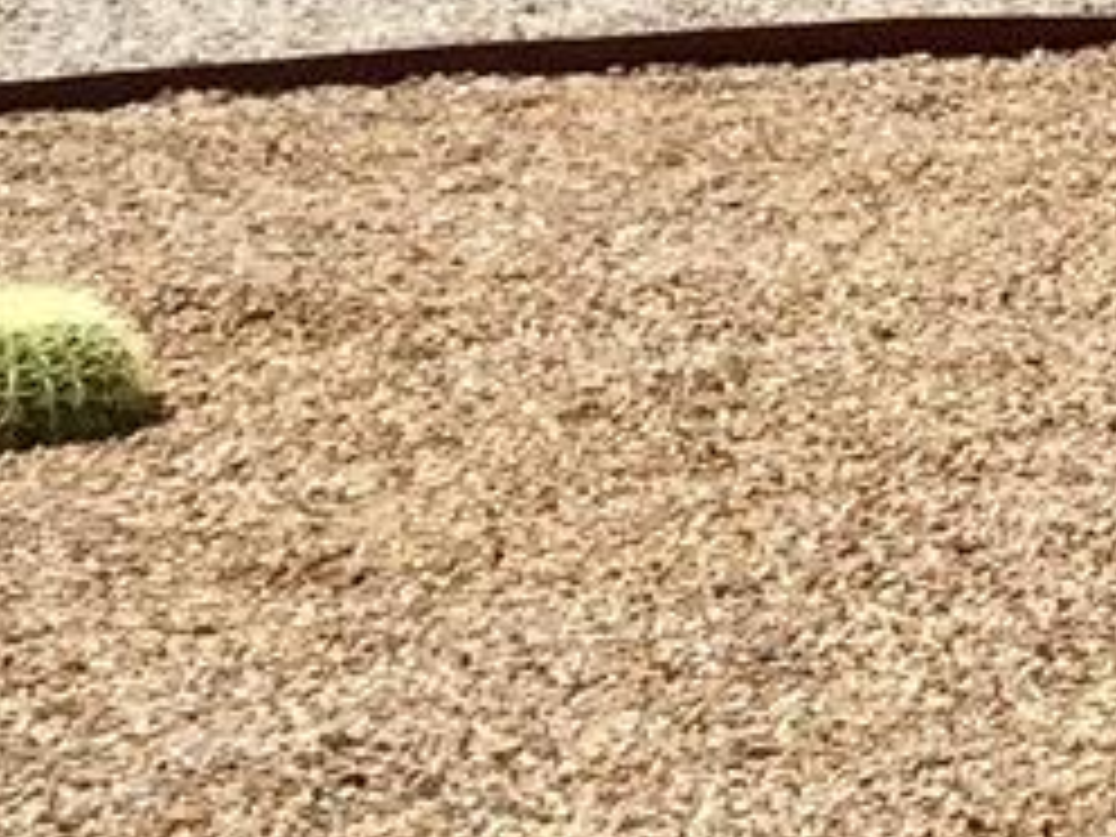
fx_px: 6158
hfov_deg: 8.9
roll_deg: -0.7
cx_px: 3082
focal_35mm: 191
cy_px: -562
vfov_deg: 7.6
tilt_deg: -3.2
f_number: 2.2
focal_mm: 4.15
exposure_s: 1/3597
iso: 32
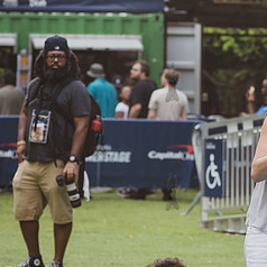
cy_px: 136
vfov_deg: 6.8
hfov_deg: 6.7
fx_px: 2260
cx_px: 316
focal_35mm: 259
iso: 1000
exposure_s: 1/1000
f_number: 5
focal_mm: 125
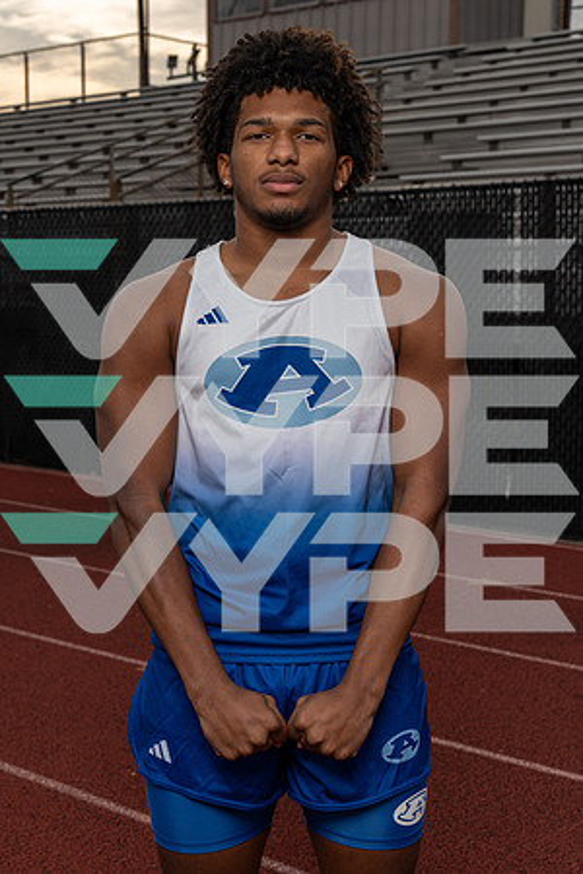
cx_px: 292
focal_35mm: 58
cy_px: 437
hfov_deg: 23.4
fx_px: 1409
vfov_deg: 34.5
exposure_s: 1/200
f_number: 8
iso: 100
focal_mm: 58
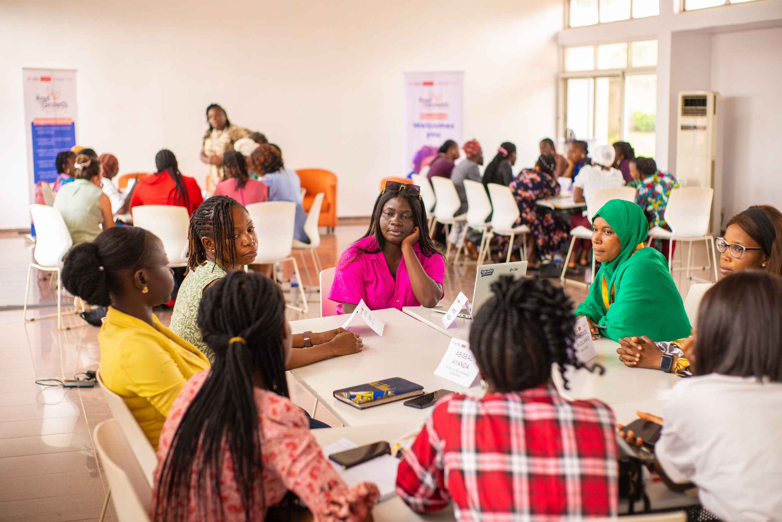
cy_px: 261
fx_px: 1086
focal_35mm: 50
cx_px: 391
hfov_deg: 39.6
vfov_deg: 27.0
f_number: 2.5
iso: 500
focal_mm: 50
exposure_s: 1/160
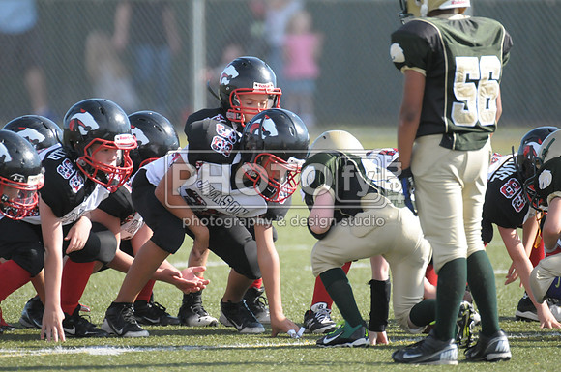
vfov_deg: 2.3
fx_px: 9337
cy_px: 186
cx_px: 280
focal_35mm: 600
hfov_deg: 3.4
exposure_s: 1/4000
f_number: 4
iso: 1600
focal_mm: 400
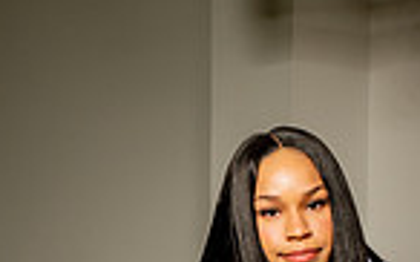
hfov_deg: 15.8
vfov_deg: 9.0
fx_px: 1510
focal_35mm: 132
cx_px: 253
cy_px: 616
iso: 250
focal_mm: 42
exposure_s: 1/500
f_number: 8
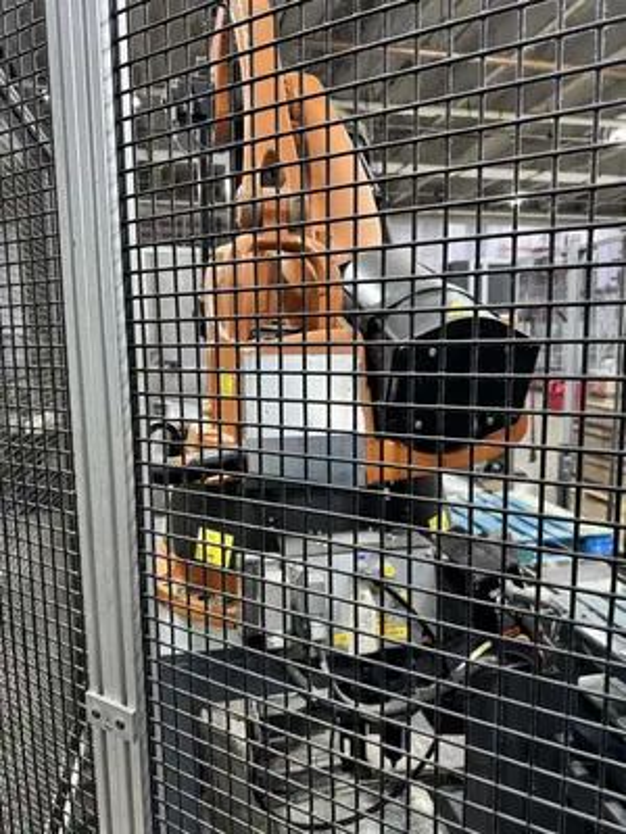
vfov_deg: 71.6
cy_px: 417
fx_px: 579
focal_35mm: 24
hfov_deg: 56.8
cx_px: 313
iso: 400
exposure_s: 1/60
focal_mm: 6.8
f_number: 1.8
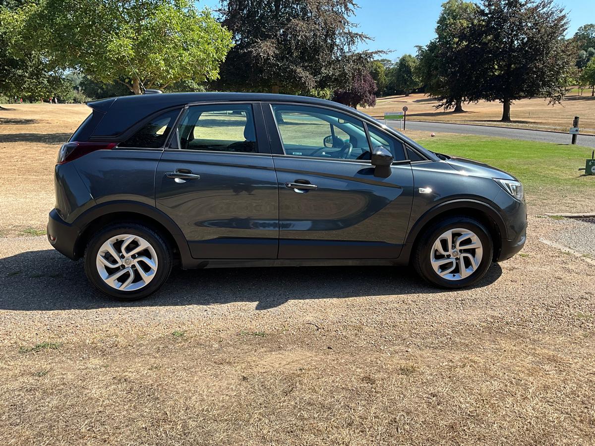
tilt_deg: -16.3
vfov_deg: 48.2
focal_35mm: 29
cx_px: 298
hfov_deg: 61.7
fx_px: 498
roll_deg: +1.6
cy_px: 223
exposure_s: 1/962
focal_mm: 3
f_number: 1.8
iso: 25
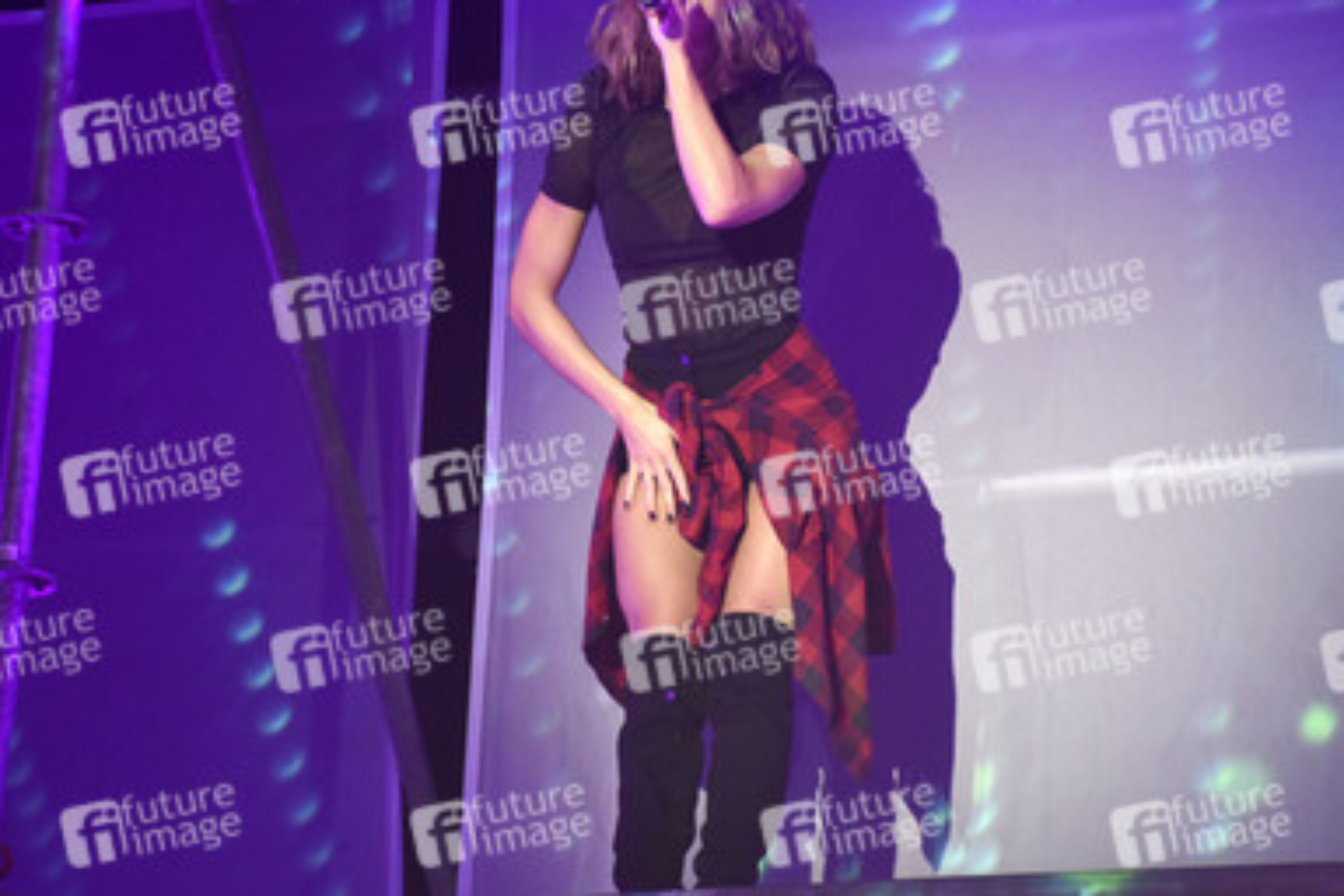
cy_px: 388
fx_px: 5584
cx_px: 758
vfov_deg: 9.2
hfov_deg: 13.7
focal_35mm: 150
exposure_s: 1/80
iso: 1600
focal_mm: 85
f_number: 5.3
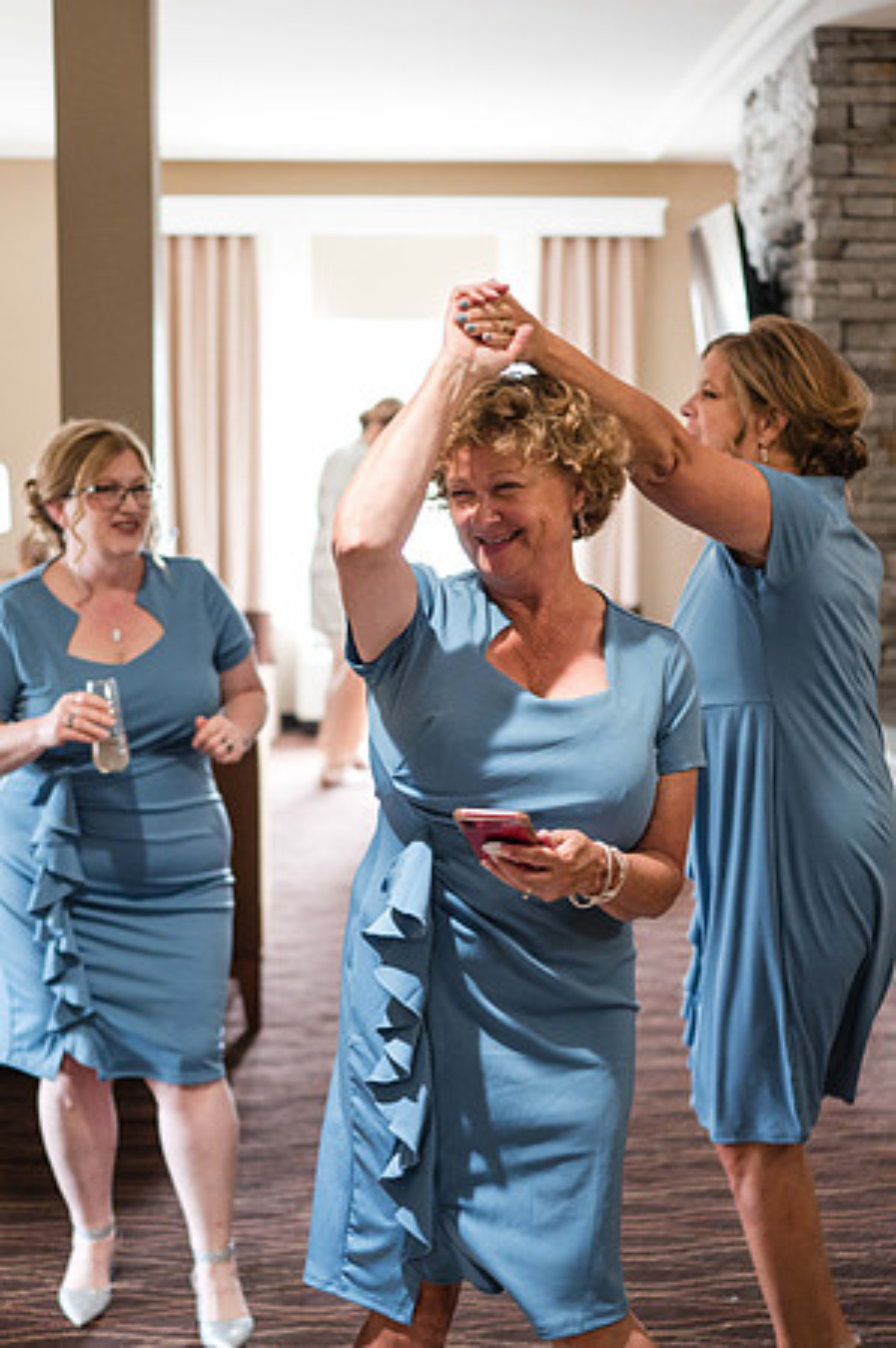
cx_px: 508
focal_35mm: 56
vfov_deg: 35.9
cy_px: 648
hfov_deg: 24.3
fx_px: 2083
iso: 1000
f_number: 1.8
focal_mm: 35
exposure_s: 1/200
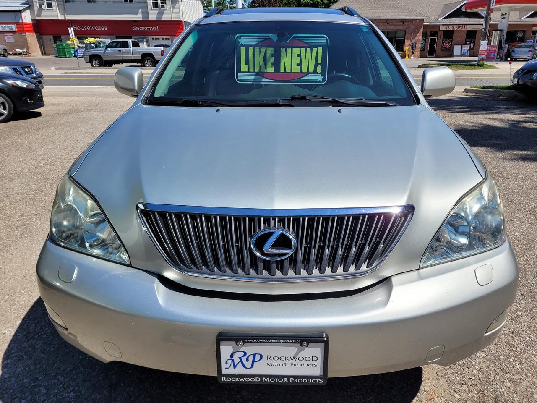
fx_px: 403
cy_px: 202
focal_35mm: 26
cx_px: 268
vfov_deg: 53.1
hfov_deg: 67.3
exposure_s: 1/3109
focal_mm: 5.4
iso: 40
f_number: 1.8
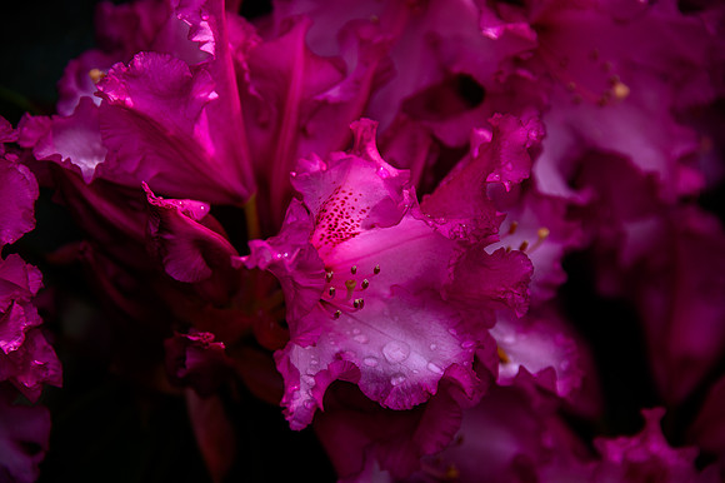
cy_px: 242
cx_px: 362
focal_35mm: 300
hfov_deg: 6.9
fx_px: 6038
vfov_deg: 4.6
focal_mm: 300
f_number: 7.1
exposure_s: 1/250
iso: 200
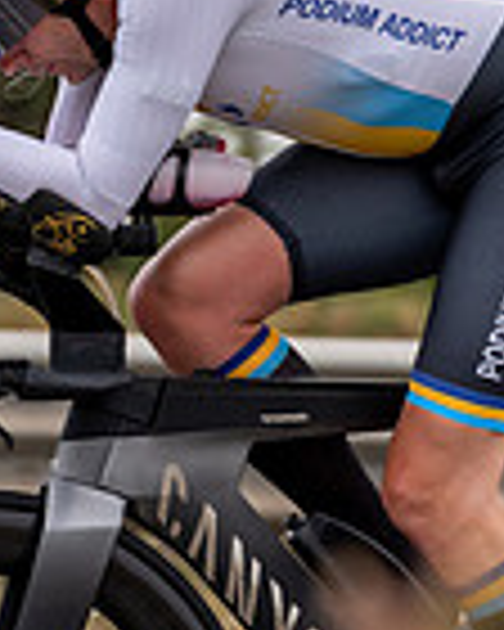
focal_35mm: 354
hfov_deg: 4.4
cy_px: 272
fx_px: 6601
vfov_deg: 5.5
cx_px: 130
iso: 100
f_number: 3.5
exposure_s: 1/800
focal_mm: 88
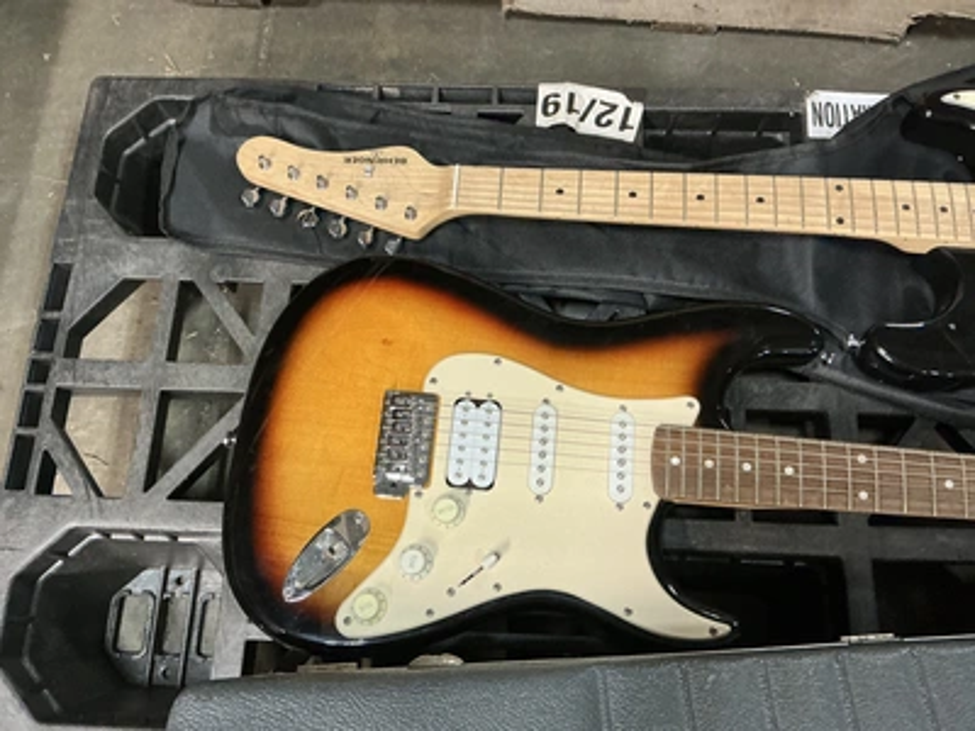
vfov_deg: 49.7
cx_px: 488
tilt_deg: -72.4
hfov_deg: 63.4
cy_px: 366
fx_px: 789
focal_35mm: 28
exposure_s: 1/60
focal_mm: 3
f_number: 1.8
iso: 250
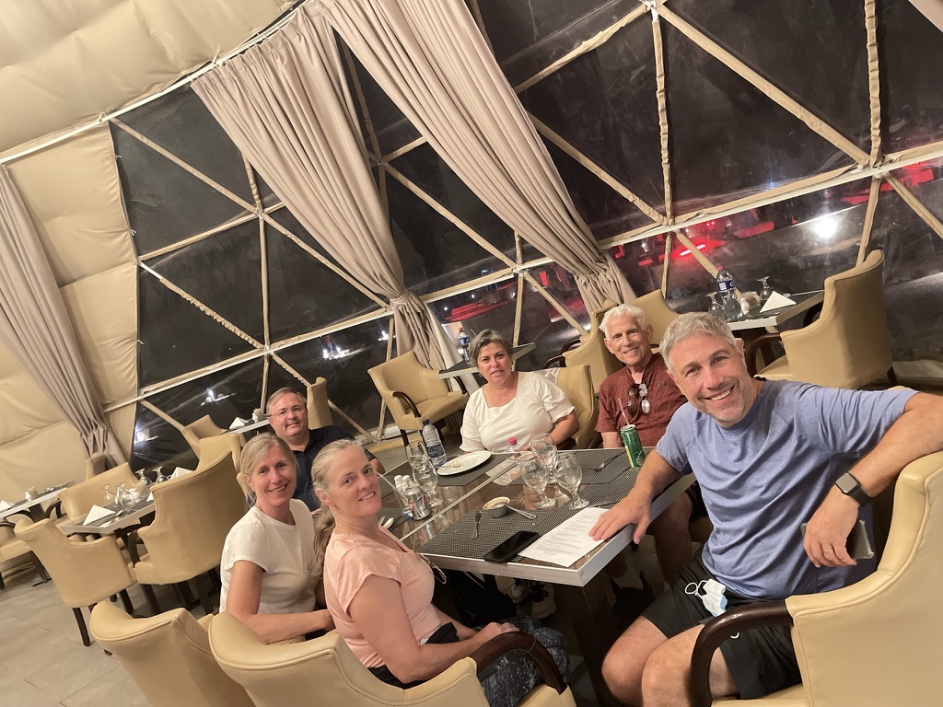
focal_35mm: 26
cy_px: 354
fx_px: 708
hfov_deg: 67.3
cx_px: 472
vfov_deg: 53.1
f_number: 1.6
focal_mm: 5.1
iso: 1000
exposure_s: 1/14
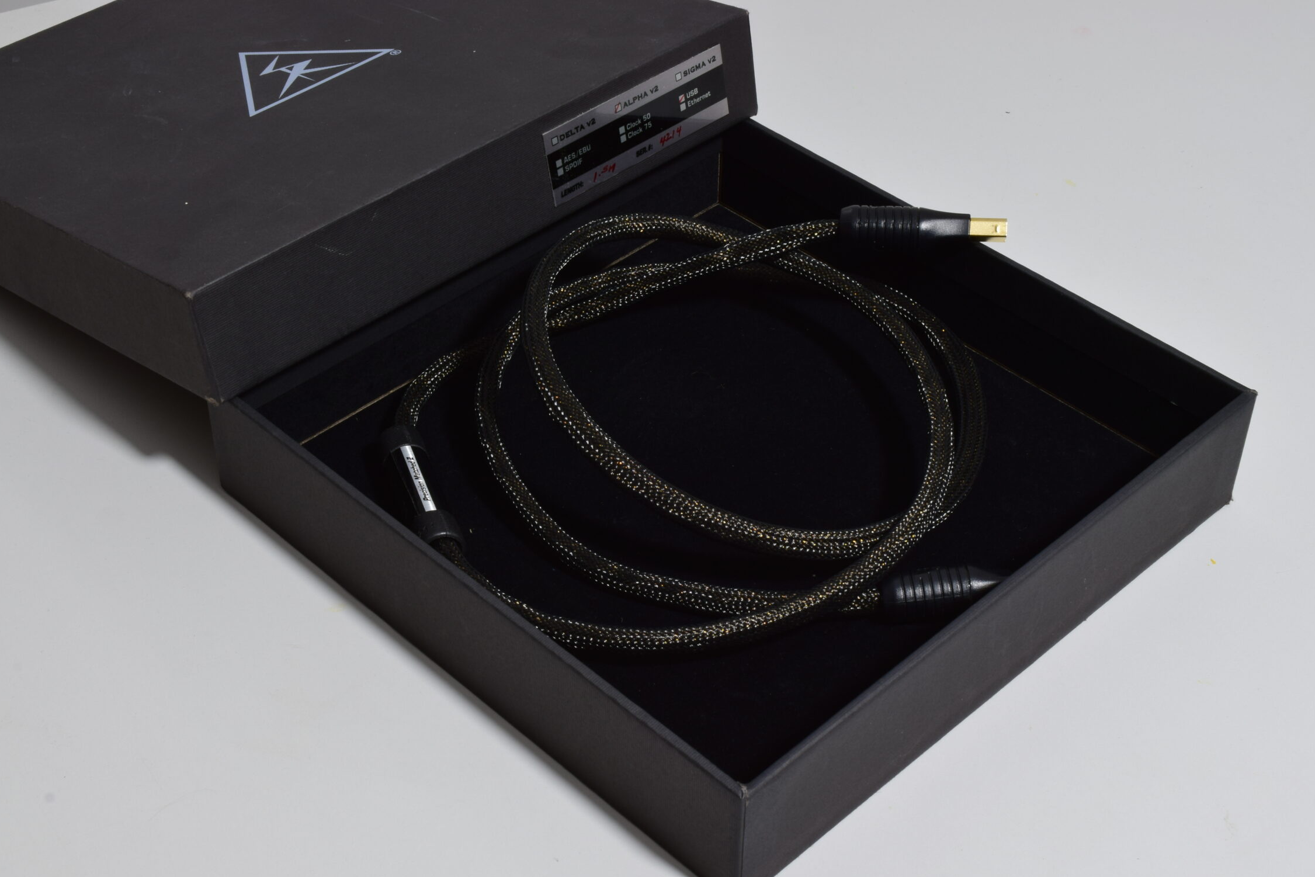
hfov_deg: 34.5
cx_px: 627
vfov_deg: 23.4
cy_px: 475
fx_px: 2119
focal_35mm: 58
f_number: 25
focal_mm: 34
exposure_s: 2
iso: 100
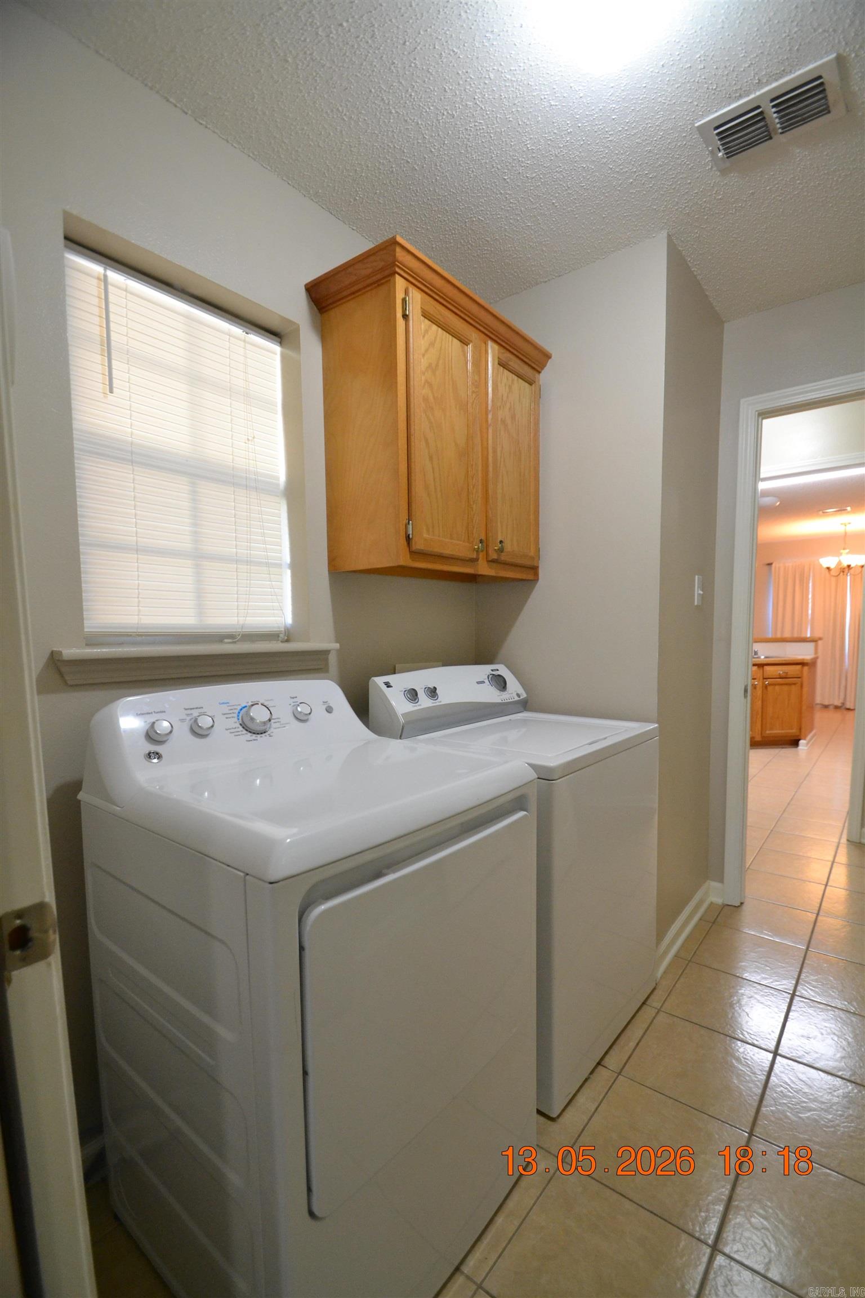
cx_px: 432
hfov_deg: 77.3
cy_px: 649
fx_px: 541
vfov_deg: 100.4
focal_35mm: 15
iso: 1400
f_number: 3.5
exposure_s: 1/60
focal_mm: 10
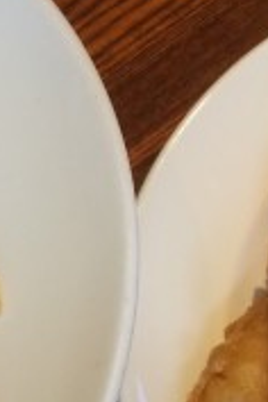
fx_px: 1217
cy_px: 443
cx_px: 23
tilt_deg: -66.3
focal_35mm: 109
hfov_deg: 12.5
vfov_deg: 18.1
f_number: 2.2
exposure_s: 1/30
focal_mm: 4.15
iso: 100
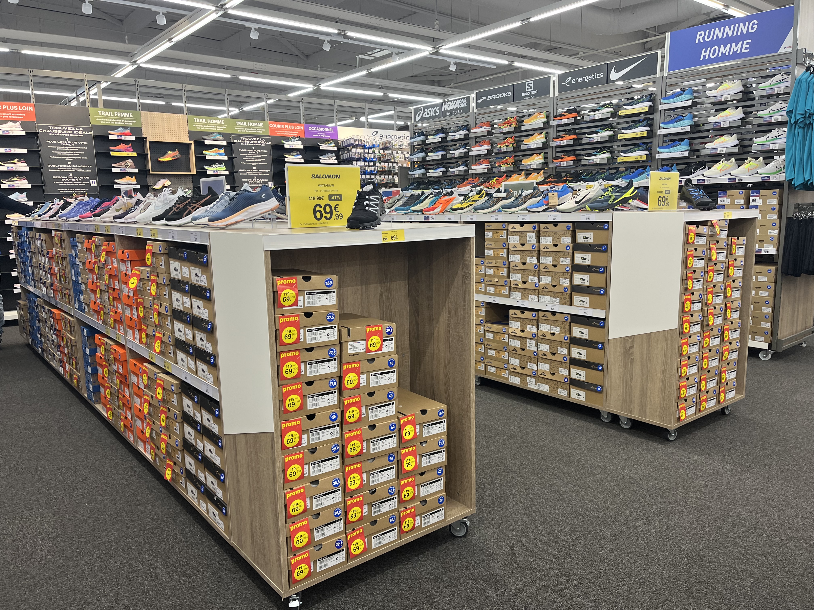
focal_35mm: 26
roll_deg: +0.8
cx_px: 407
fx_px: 611
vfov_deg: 53.1
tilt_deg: -10.4
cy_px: 305
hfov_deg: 67.3
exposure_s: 1/100
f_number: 1.6
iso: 100
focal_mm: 5.1
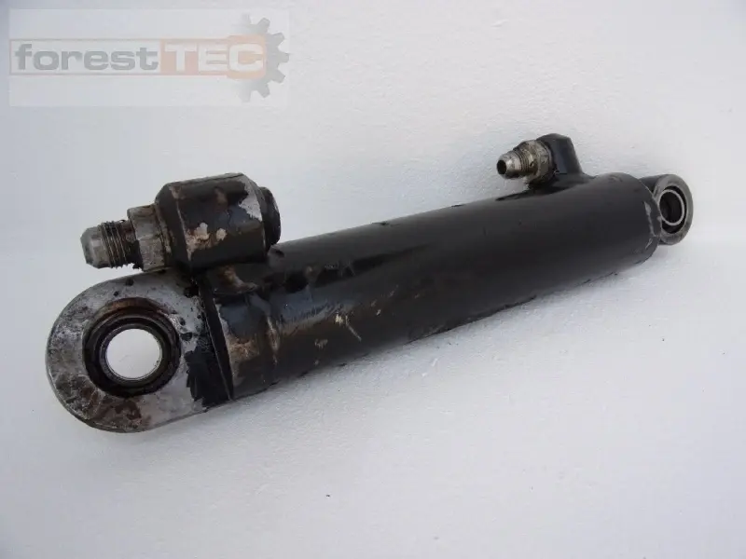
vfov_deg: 56.8
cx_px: 373
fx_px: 517
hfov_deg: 71.6
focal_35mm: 24
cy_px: 280
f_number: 3.3
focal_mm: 4.3
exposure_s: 1/120
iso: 80
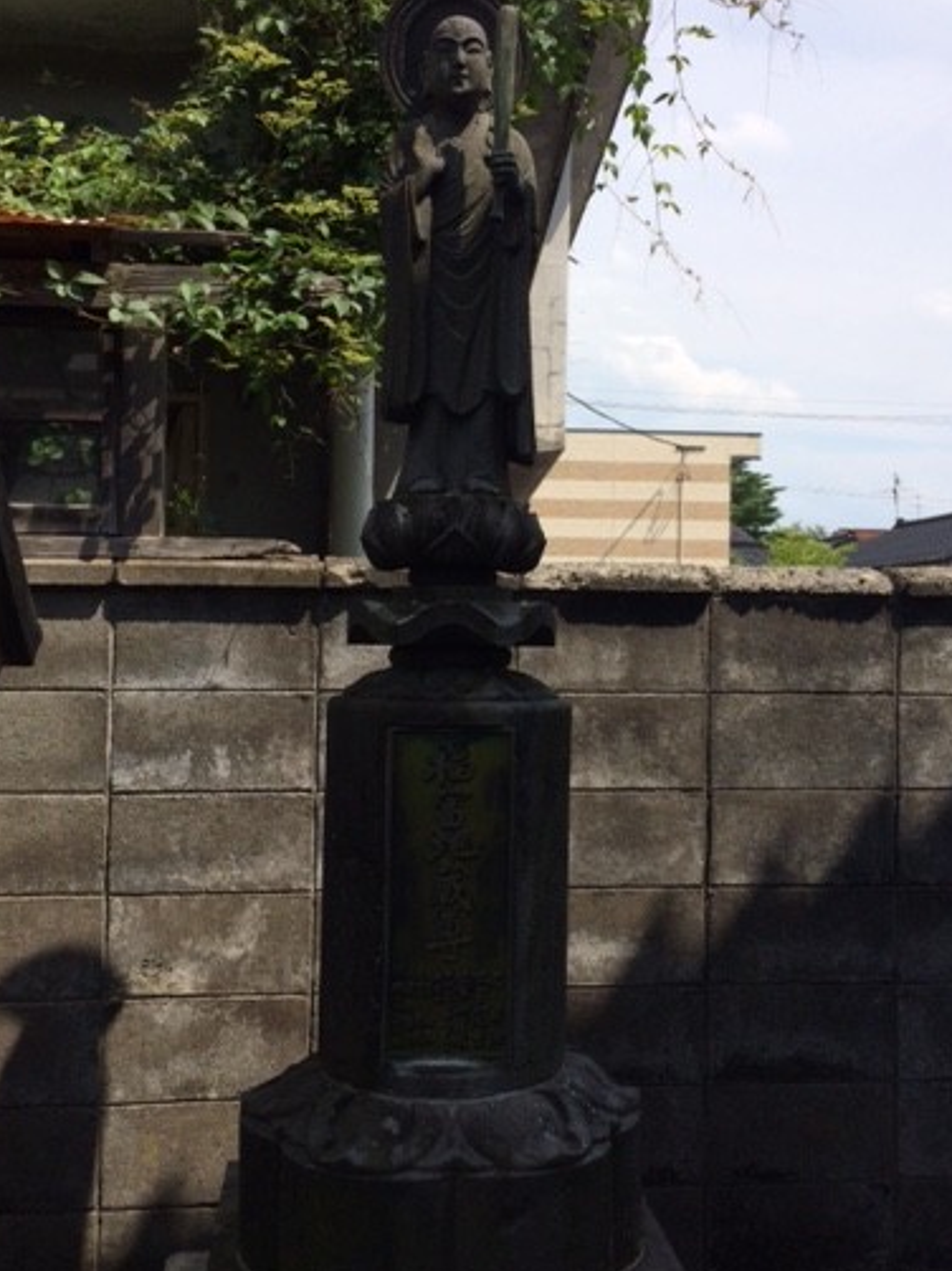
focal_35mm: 37
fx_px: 1358
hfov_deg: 38.6
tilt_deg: -0.2
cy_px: 598
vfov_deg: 50.1
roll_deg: -1.2
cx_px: 473
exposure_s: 1/2415
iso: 32
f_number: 2.2
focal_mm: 4.15
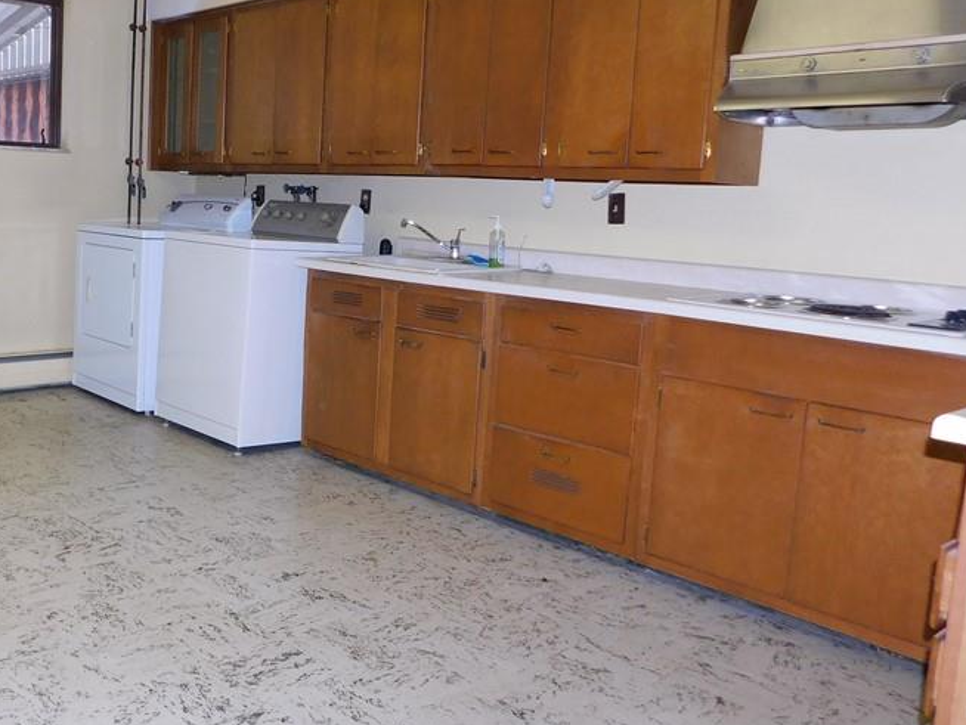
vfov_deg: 39.6
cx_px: 227
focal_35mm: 36
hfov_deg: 49.1
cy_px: 316
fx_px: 1005
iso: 200
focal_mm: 4
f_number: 3
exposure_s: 1/30
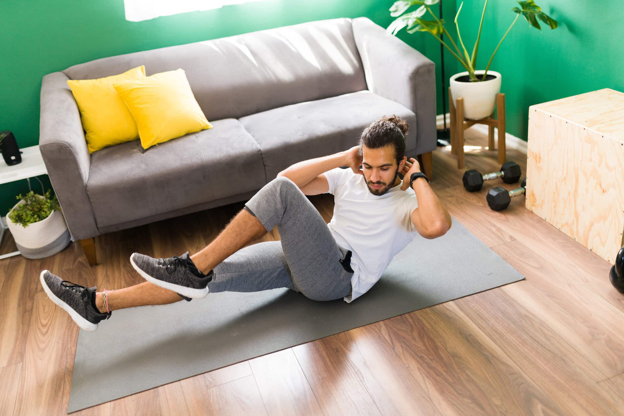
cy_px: 208
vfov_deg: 37.9
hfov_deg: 54.4
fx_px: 607
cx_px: 312
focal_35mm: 35
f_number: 1.6
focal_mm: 35
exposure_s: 1/160
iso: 400
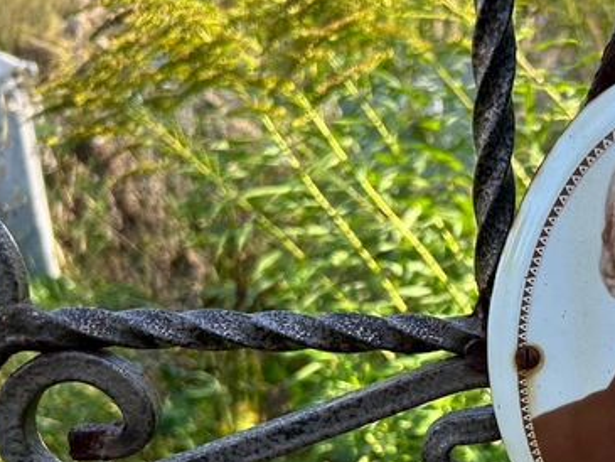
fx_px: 1013
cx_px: 575
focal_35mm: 57
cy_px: 384
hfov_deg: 31.8
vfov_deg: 25.1
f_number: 1.5
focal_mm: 5.7
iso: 50
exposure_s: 1/506
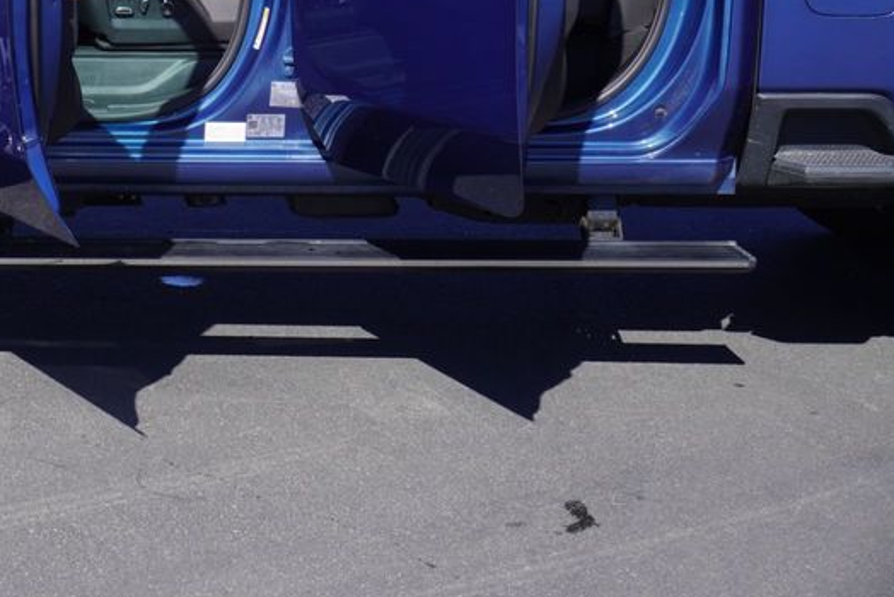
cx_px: 26
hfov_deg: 23.1
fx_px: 2111
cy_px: 19
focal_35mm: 85
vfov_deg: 15.8
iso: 100
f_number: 10
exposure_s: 1/125
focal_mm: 29
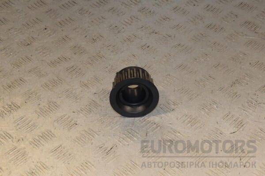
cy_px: 88
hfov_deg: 29.9
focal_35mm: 68
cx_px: 132
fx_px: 497
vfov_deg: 20.2
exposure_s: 1/200
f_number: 10
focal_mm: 45
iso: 800
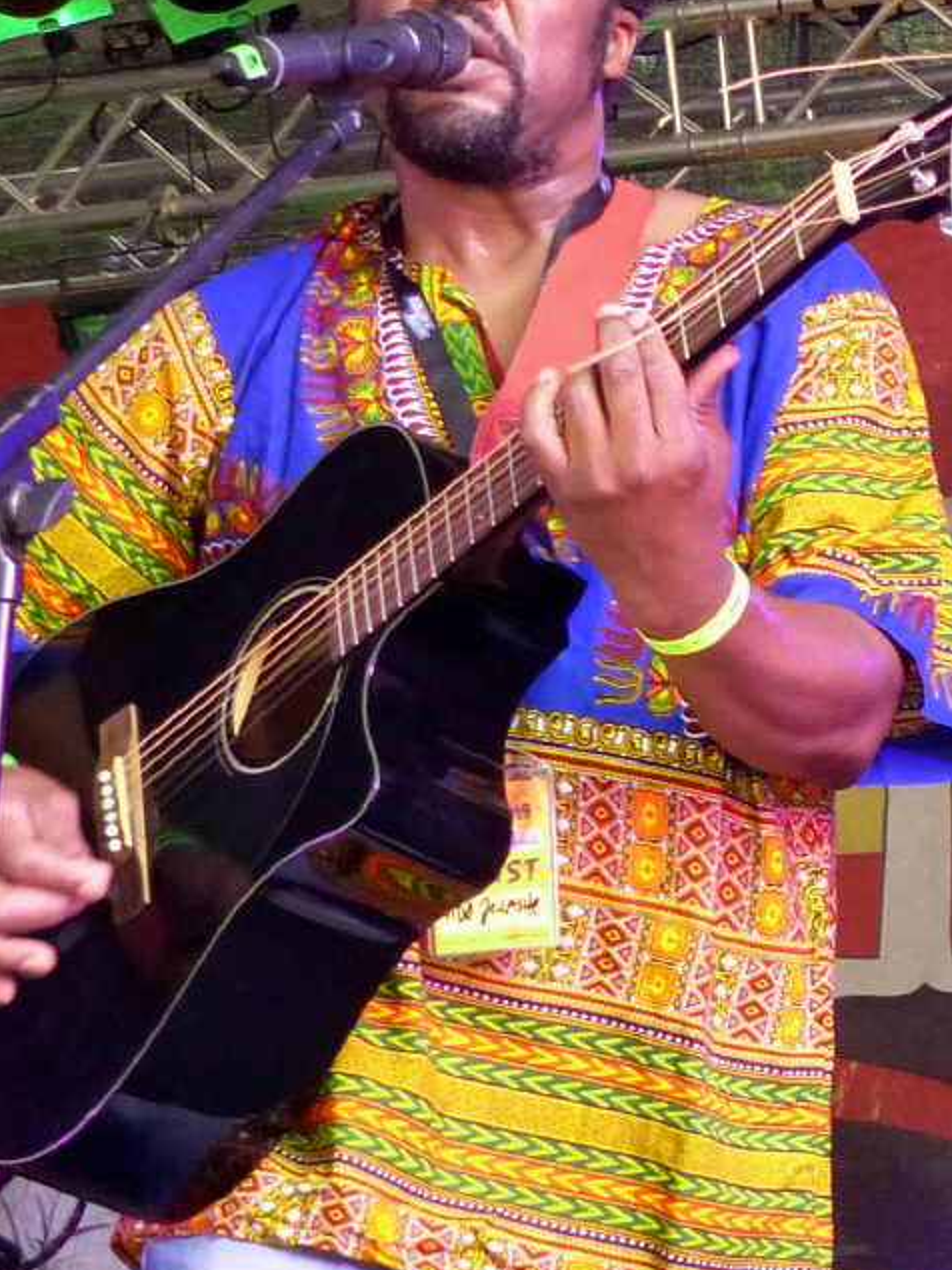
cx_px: 457
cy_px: 636
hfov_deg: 19.9
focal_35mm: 74
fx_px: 2714
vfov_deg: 26.3
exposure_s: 1/160
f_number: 2.8
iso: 400
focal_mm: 8.4
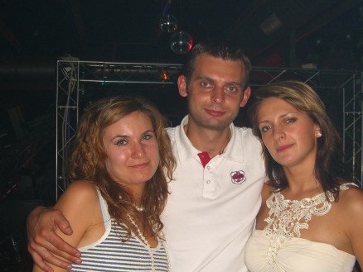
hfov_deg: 36.6
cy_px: 178
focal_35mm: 52
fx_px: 546
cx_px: 221
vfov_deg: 27.9
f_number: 2.8
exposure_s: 1/60
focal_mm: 7.9
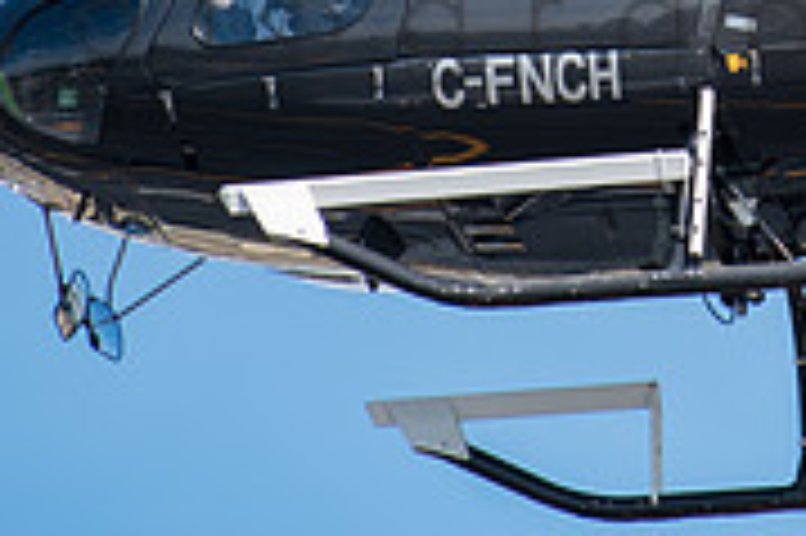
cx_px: 838
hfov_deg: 2.7
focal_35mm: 755
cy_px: -318
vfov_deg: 1.8
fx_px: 16888
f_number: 5
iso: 100
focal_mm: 155
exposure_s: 1/320
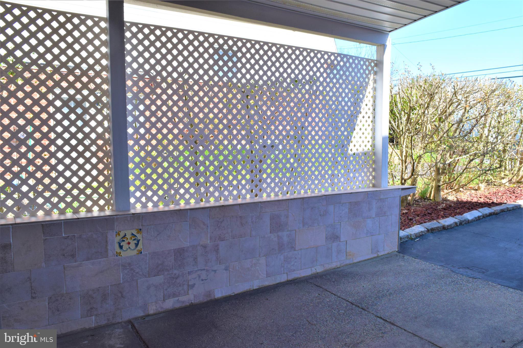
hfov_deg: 67.4
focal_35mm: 27
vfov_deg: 47.9
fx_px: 392
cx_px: 262
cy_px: 174
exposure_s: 1/250
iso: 400
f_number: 10
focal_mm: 18
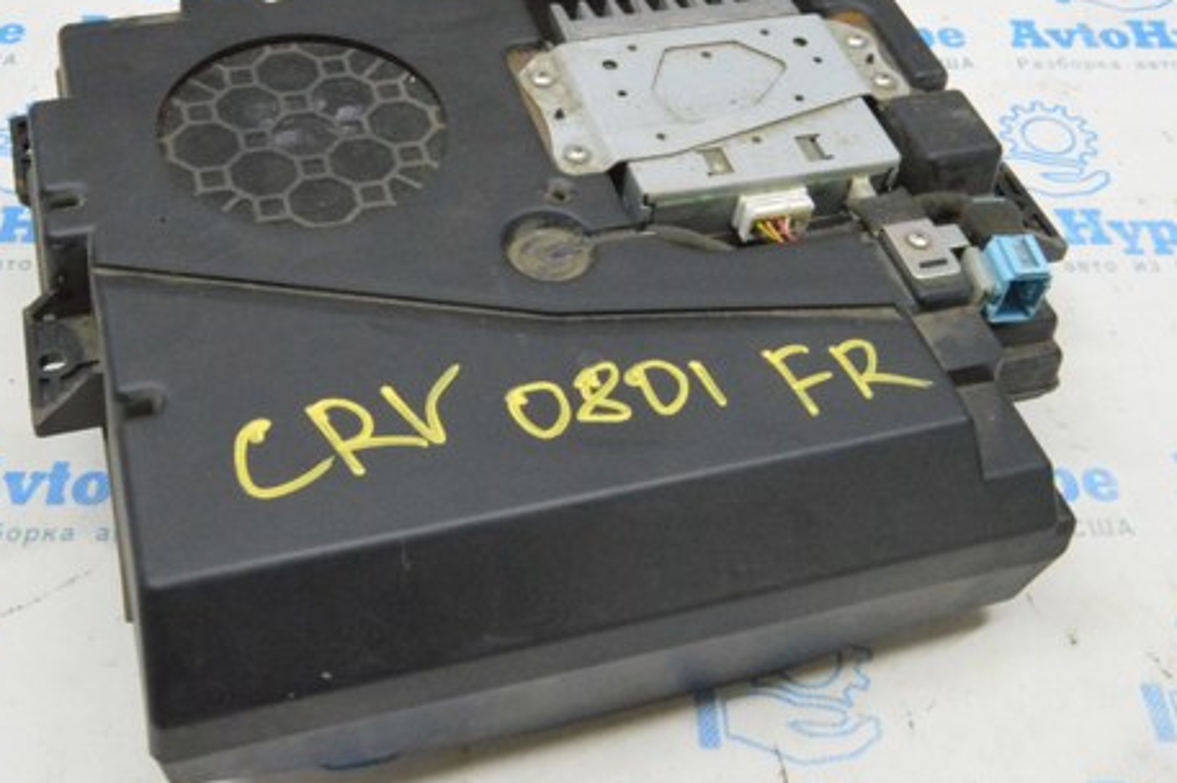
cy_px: 267
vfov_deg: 31.6
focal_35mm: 42
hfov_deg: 46.3
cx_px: 500
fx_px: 1372
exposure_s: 1/15
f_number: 20
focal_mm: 20
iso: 6400
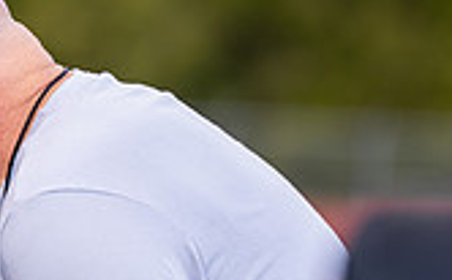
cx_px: -128
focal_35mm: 645
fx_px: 7929
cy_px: 208
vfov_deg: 2.0
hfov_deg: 3.3
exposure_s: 1/2000
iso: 320
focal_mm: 164
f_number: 2.8
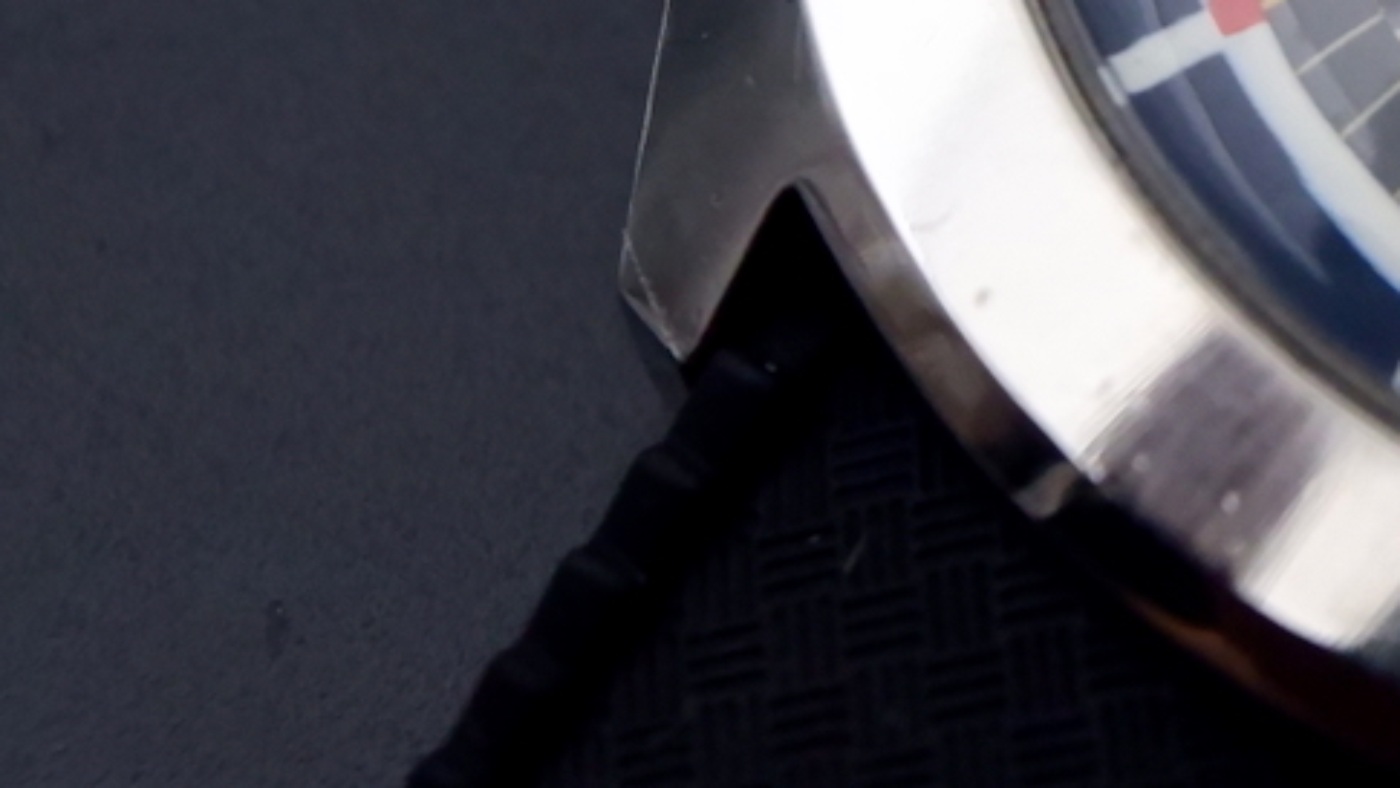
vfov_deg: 9.1
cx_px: 1602
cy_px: -7
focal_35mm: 132
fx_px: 4901
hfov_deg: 15.7
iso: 6400
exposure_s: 1/4000
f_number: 8
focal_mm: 30.2
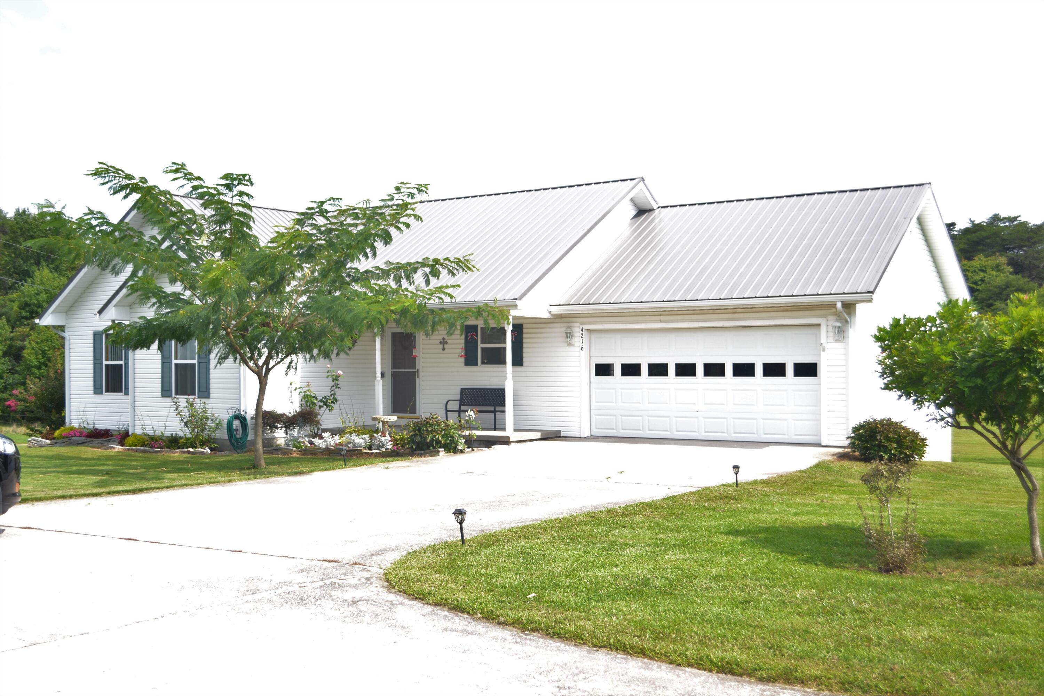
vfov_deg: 36.9
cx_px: 522
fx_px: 1044
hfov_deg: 53.1
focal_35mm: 36
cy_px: 348
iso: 100
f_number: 4
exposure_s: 1/200
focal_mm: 24
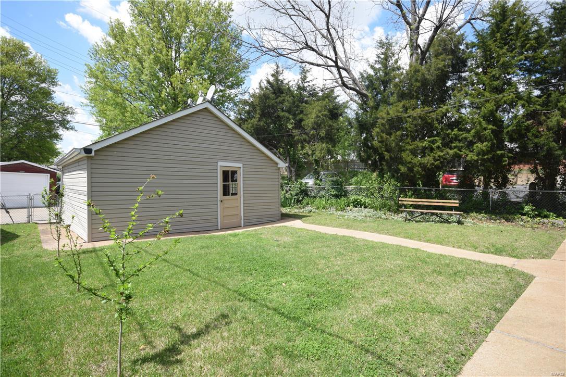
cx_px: 283
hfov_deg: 90.0
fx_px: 283
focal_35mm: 18
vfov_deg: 67.4
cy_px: 188
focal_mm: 12
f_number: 8
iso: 200
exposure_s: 1/250
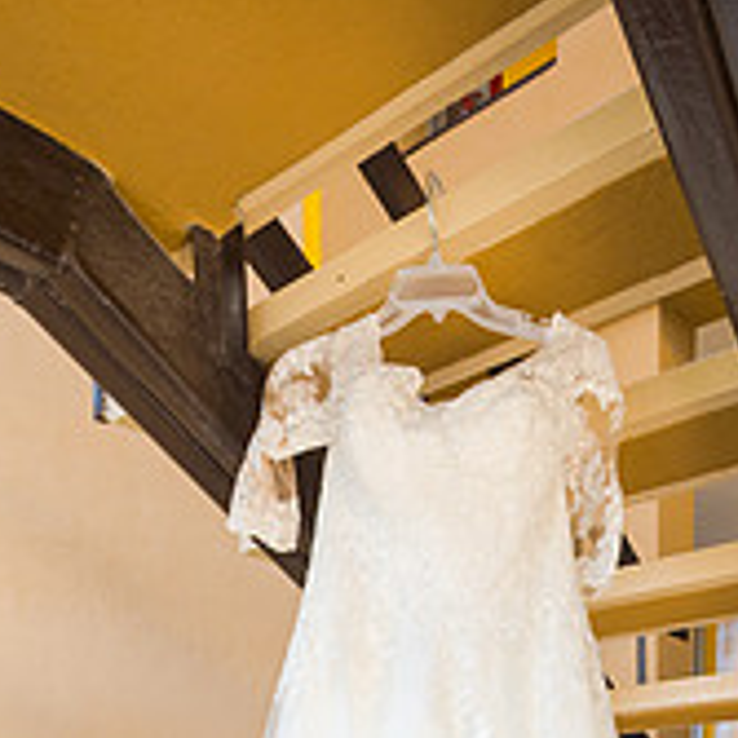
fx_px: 941
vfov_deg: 31.7
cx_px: 380
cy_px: 981
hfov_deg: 42.8
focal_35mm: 39
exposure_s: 1/80
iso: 250
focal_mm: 17
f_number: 3.5
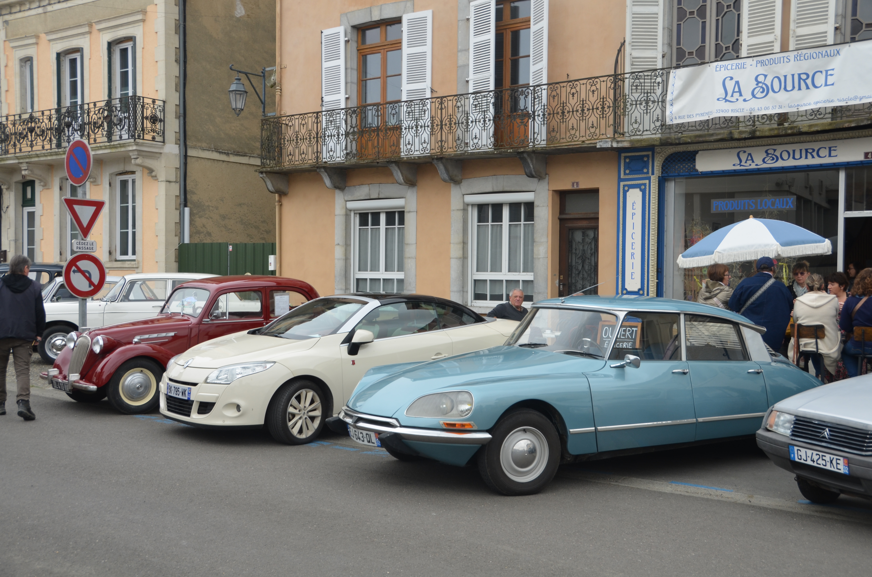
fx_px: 1015
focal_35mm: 42
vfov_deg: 31.8
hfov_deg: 46.5
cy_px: 288
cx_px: 436
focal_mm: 28
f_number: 6.3
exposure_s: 1/160
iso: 200
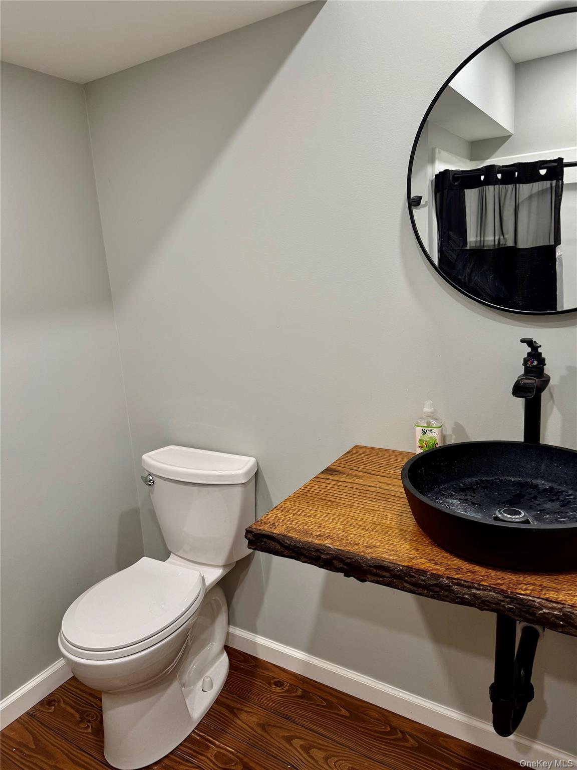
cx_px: 288
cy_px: 385
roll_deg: +2.7
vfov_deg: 71.6
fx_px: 533
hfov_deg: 56.8
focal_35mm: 24
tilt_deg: -12.3
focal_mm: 6.76
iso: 125
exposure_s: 1/60
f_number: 1.78
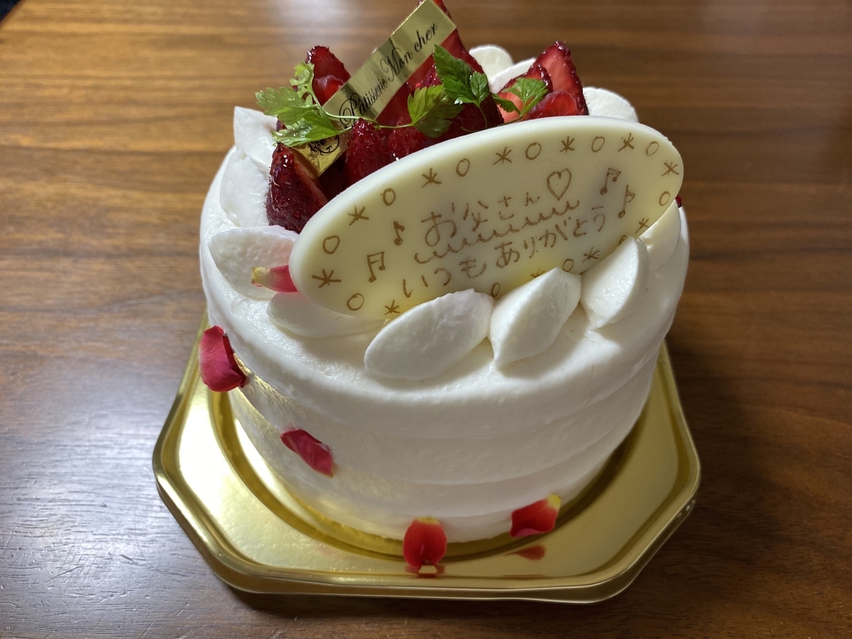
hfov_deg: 67.3
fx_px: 640
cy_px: 320
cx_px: 426
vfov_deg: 53.1
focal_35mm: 26
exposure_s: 1/60
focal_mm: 4.25
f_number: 1.8
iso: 200
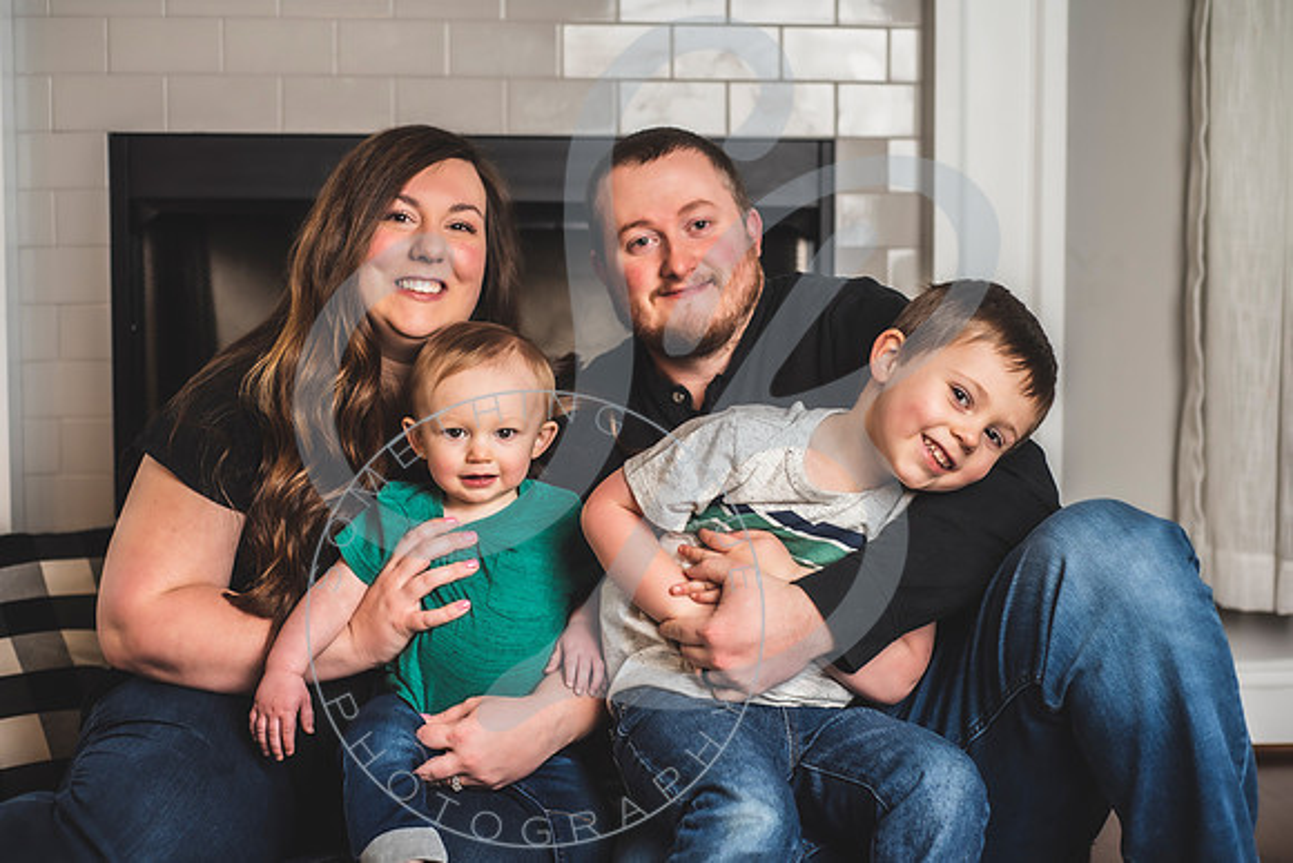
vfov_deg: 26.4
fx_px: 1841
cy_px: 431
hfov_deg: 38.7
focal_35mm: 51
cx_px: 656
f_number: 2.8
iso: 200
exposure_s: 1/125
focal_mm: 50
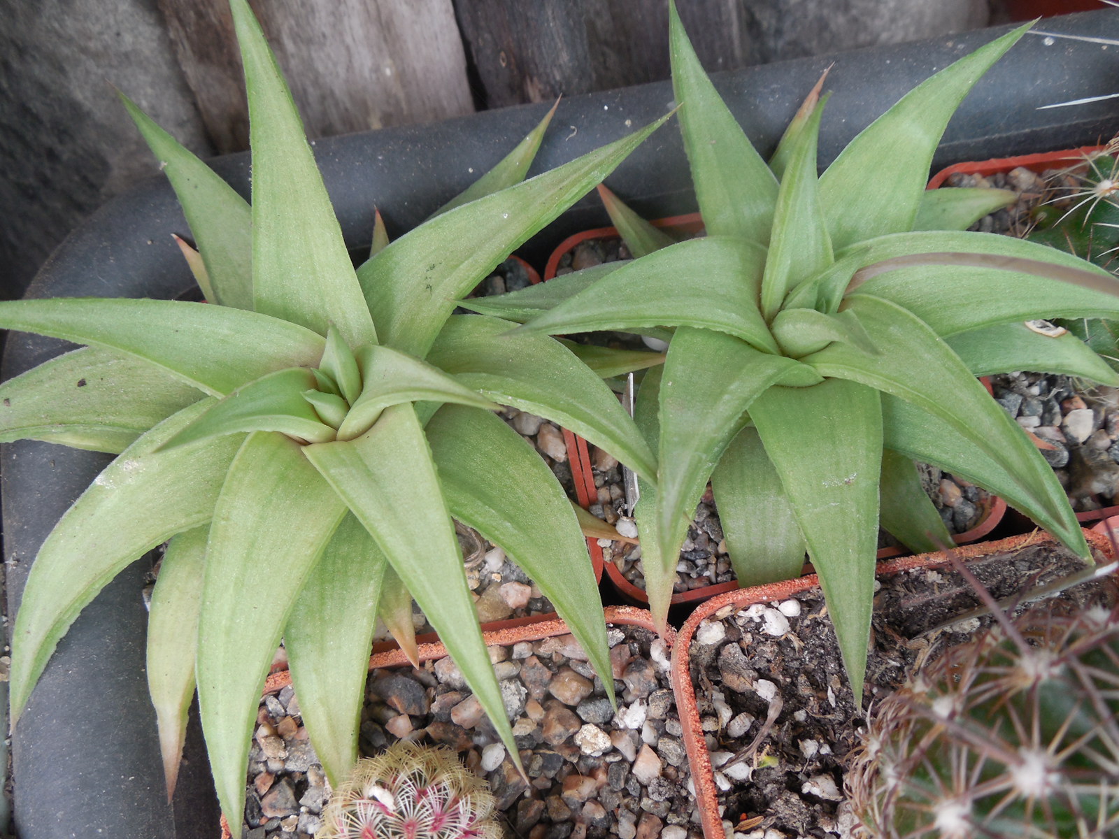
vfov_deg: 45.4
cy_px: 420
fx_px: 1002
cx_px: 560
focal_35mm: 31
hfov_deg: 58.4
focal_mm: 5.6
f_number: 3.6
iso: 125
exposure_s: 1/50
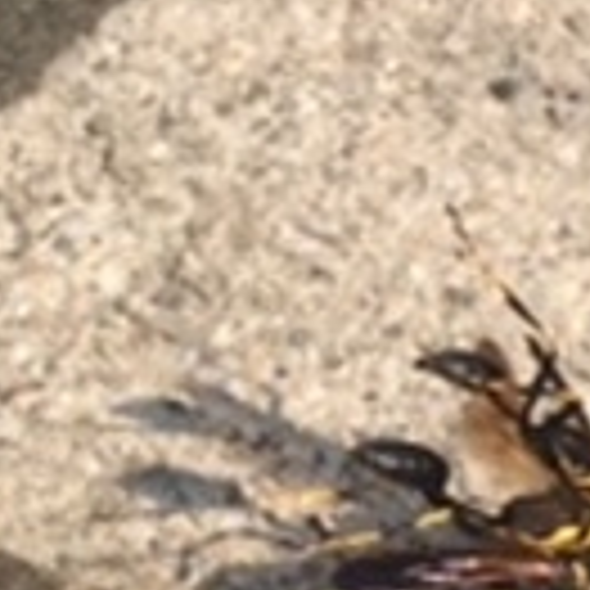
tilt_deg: -52.2
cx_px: 205
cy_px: 527
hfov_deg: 10.5
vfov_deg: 10.4
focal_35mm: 167
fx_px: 3220
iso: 32
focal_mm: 4.15
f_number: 2.2
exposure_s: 1/1580
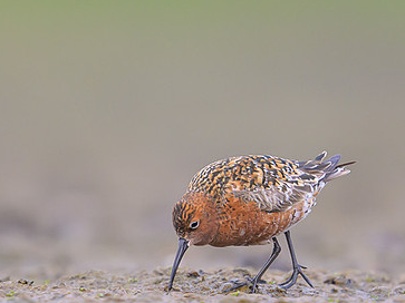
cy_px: 116
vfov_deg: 0.9
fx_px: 19778
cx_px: 253
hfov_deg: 1.2
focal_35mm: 1691
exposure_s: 1/800
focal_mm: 560
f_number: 4
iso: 1600
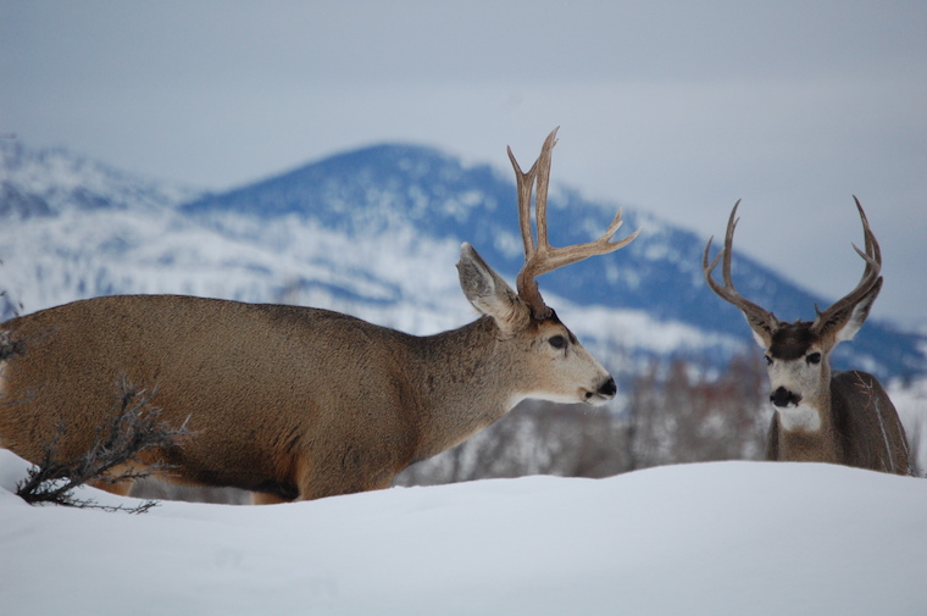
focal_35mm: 300
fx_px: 7717
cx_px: 464
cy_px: 308
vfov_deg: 4.6
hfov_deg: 6.9
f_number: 5.6
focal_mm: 200
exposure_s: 1/200
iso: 800
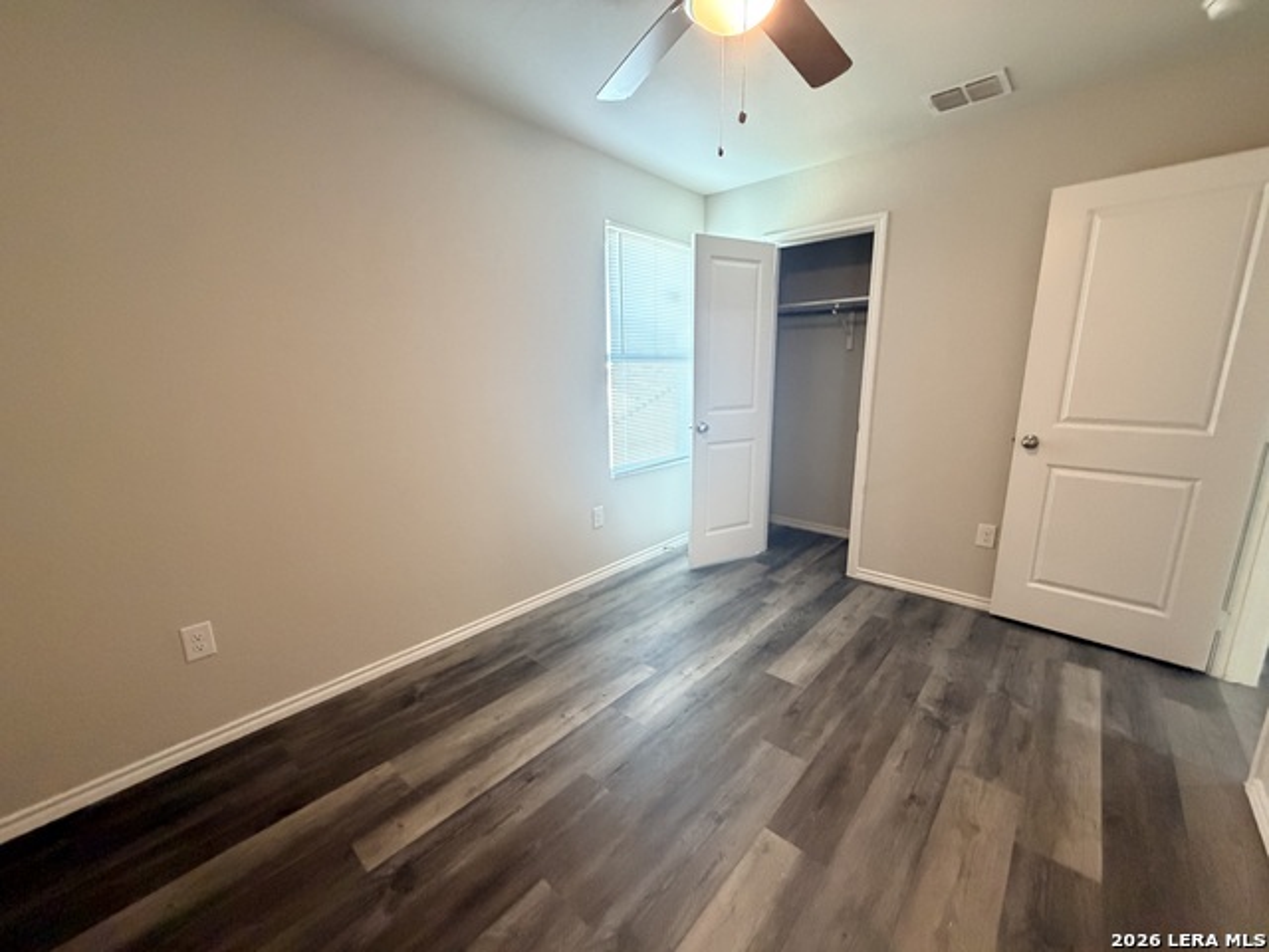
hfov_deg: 102.1
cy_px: 476
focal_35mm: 14
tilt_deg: -12.6
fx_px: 513
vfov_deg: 85.7
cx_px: 634
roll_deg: +1.6
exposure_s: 1/60
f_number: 2.2
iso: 800
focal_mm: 2.22
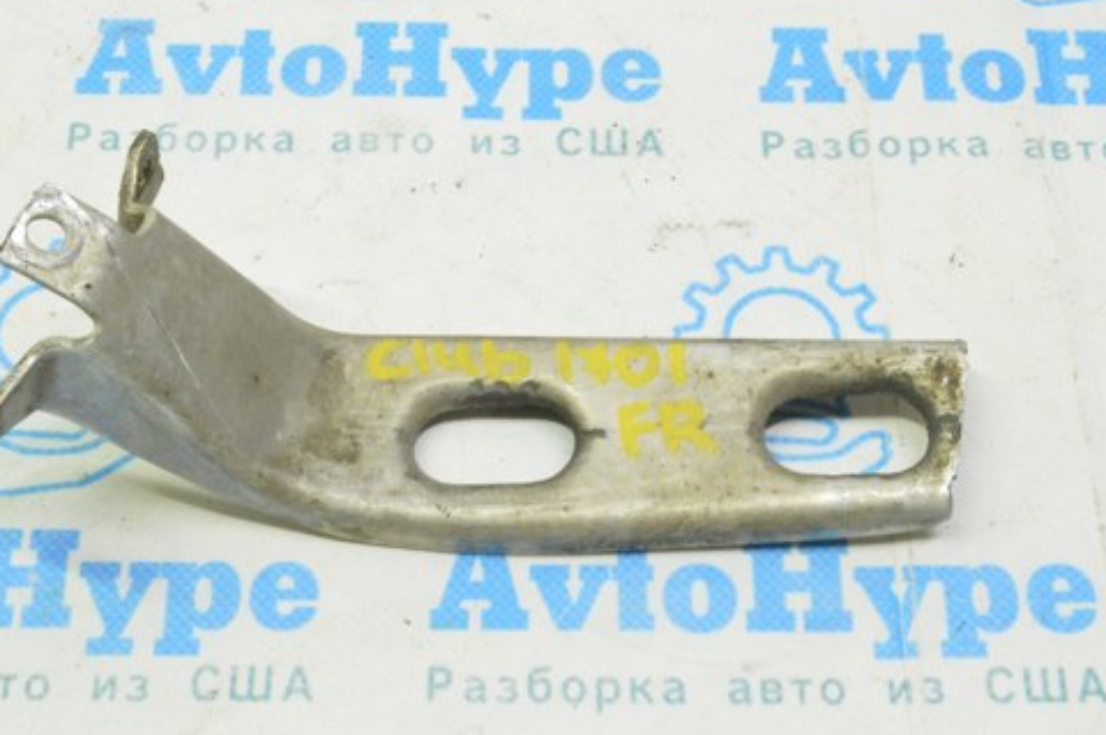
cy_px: 312
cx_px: 525
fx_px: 2332
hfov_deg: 26.7
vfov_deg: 17.9
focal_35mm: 76
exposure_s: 1/20
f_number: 20
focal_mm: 38
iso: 6400
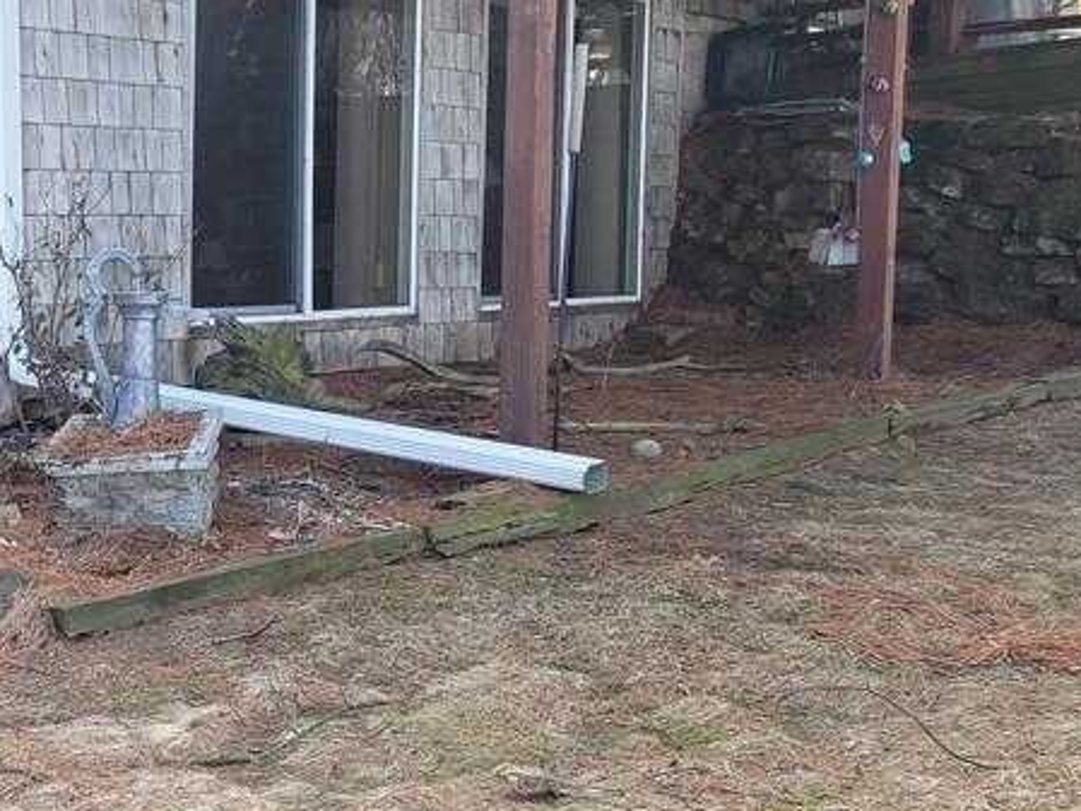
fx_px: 1780
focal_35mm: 57
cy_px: 457
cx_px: -5
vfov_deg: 25.7
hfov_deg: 31.2
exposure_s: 1/120
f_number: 1.8
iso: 40
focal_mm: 7
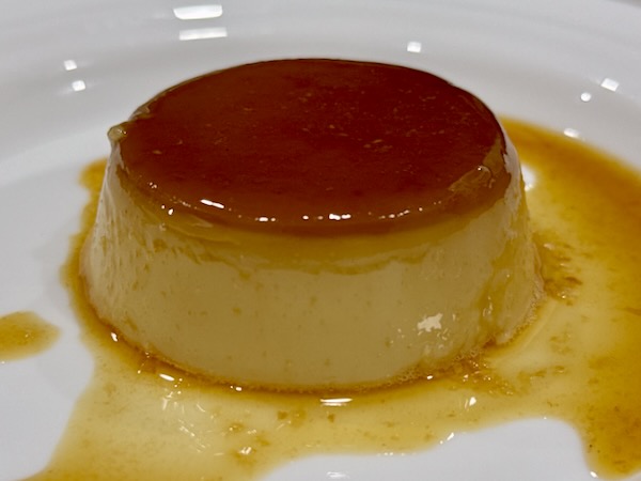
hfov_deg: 39.7
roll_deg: -1.9
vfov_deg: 30.3
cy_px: 240
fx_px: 889
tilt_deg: -31.4
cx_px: 320
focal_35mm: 48
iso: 64
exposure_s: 1/60
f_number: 1.78
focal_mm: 6.76
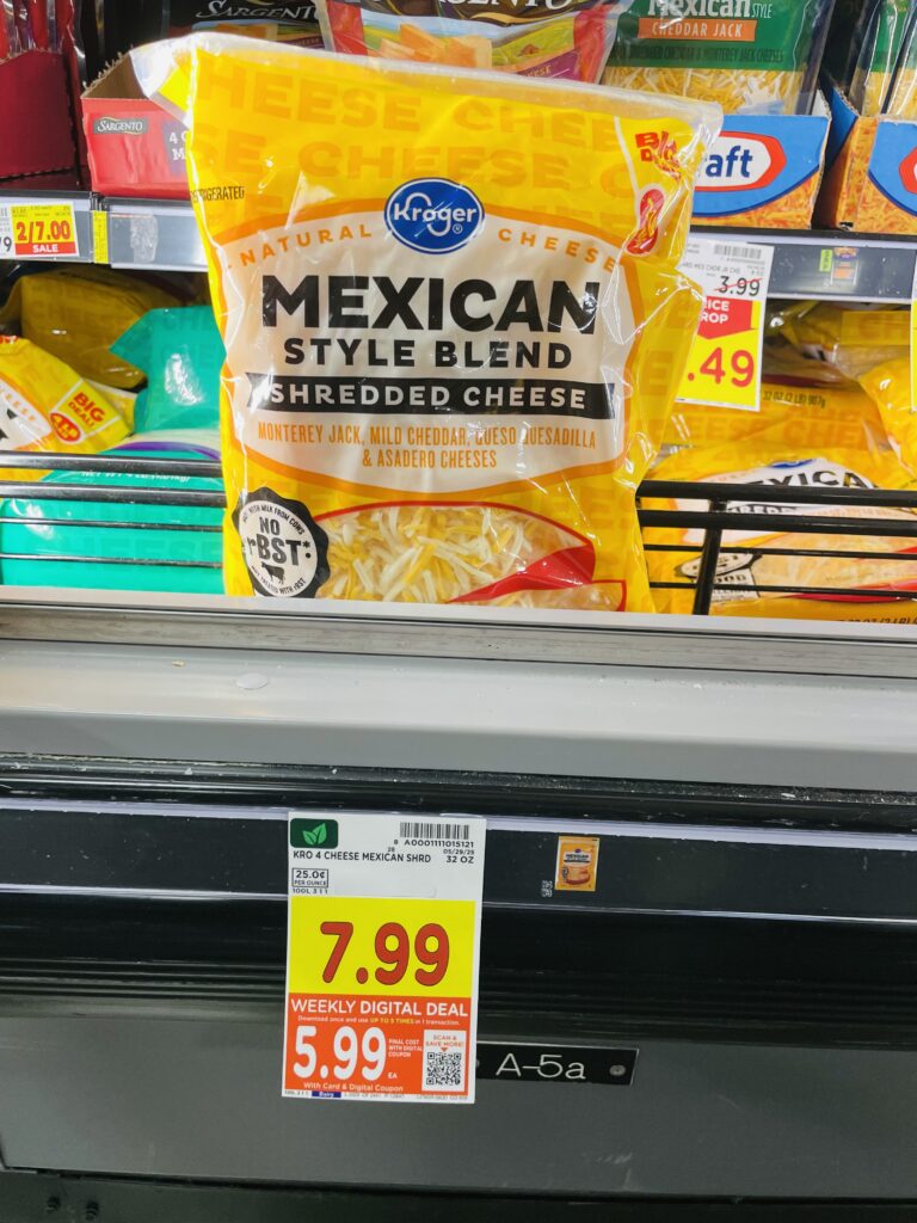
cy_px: 612
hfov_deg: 53.1
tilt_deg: -28.3
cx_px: 458
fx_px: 918
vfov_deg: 67.3
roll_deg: -1.8
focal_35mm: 26
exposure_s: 1/60
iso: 80
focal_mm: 4.2
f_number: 1.6
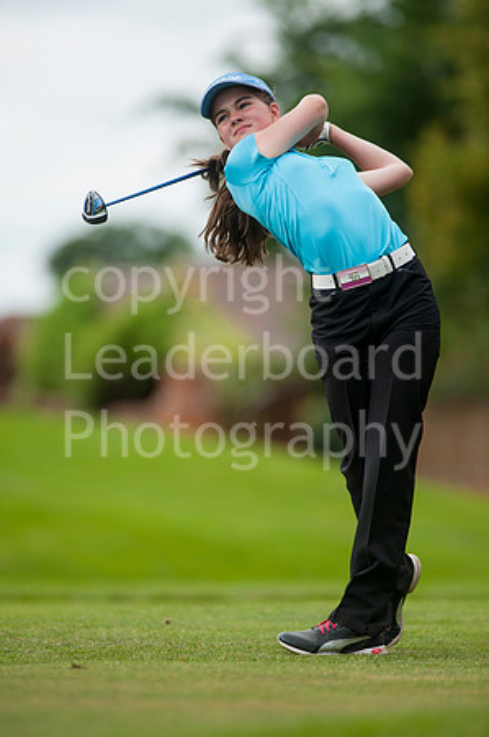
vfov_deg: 6.9
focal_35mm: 300
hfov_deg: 4.6
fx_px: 6126
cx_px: 244
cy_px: 368
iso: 320
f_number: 4
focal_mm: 300
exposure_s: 1/5000
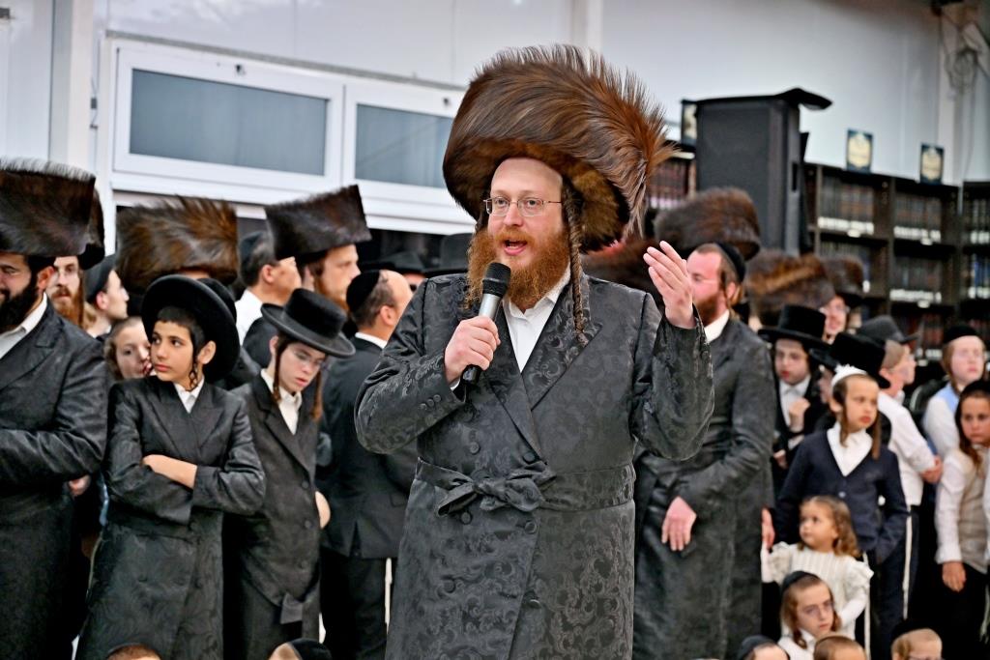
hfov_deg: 24.8
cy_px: 330
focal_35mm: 82
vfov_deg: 16.7
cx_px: 495
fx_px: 2255
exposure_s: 1/250
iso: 800
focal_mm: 82
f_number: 4
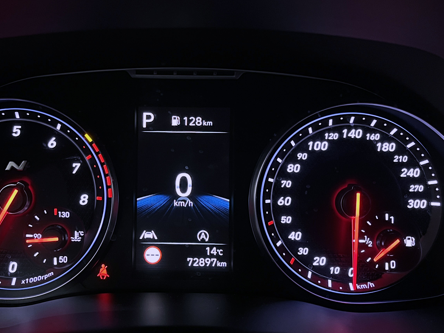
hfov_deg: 40.9
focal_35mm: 46
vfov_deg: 31.5
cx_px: 164
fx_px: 590
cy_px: 140
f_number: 1.6
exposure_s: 1/50
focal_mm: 5.1
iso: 320
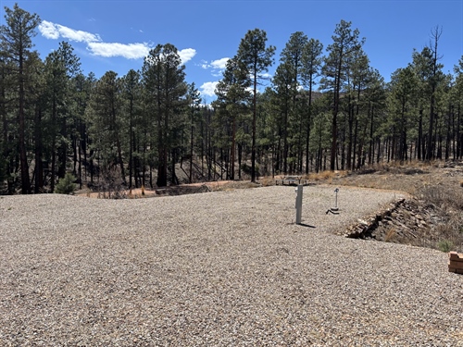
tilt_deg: -2.8
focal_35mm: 26
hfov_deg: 67.3
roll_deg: -2.2
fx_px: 348
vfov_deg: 53.1
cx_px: 232
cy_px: 174
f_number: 1.6
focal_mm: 5.96
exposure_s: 1/3650
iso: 50
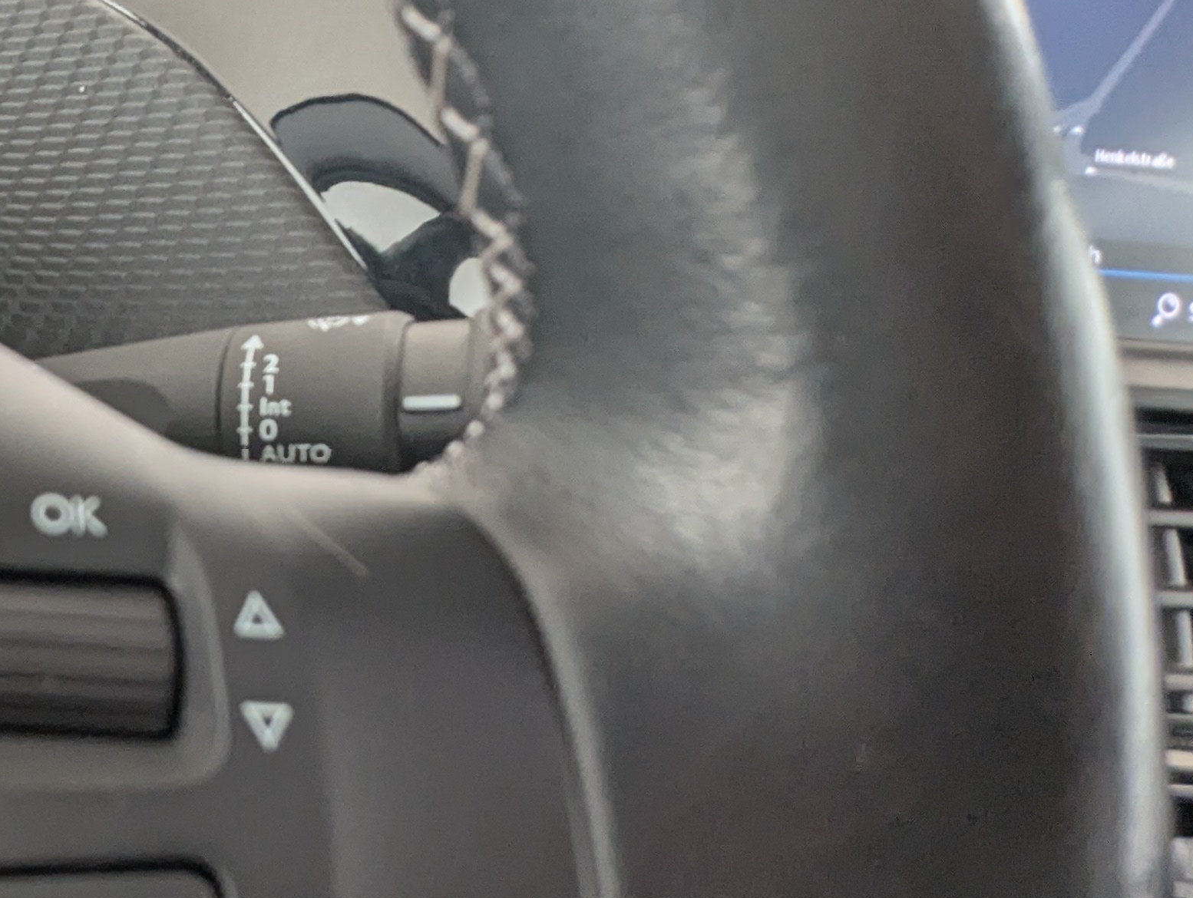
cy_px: 477
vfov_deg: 34.4
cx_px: -167
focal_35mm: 42
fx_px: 1449
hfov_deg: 36.6
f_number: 2.2
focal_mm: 2.35
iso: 120
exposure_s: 1/51.8
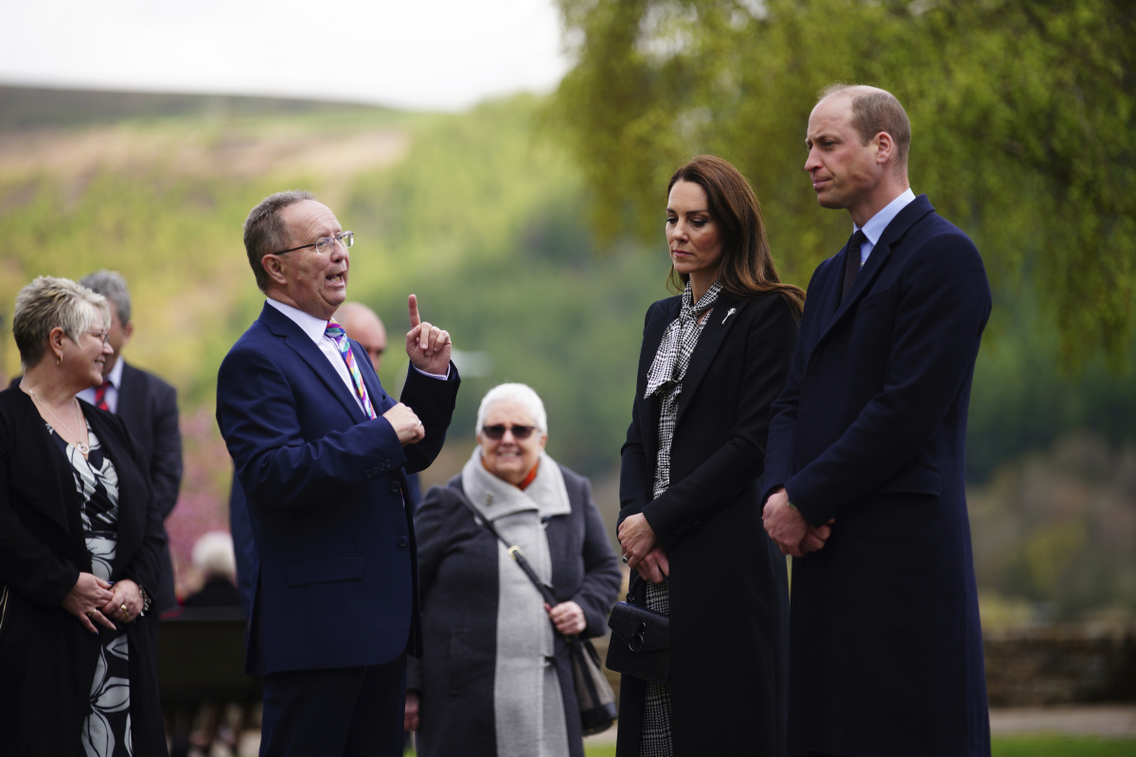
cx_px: 568
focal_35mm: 135
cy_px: 378
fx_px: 4260
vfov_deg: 10.2
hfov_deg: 15.2
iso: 100
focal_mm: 135
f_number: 1.8
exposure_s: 1/1250
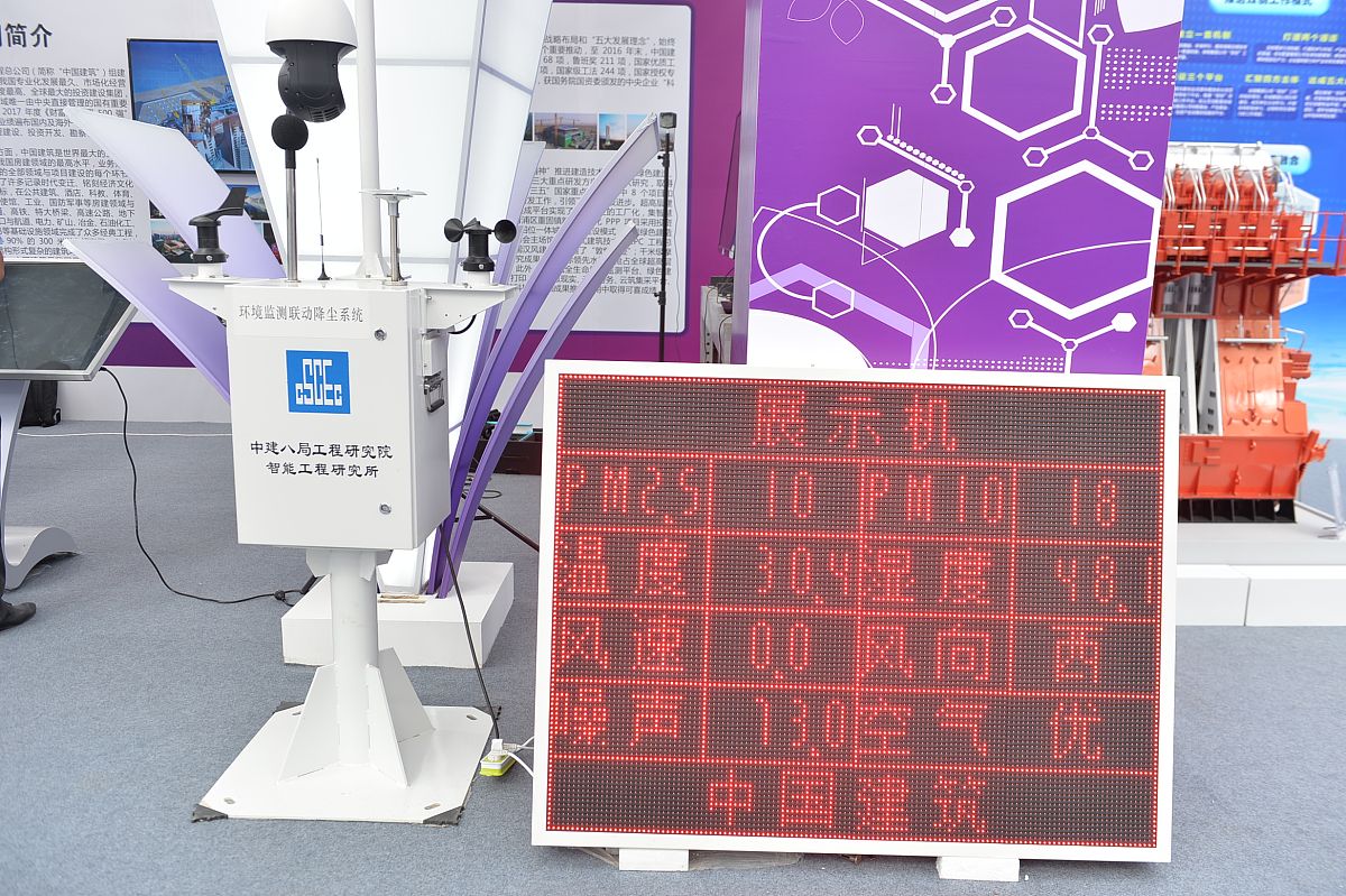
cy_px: 448
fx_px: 1159
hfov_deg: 60.3
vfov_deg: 42.3
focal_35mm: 31
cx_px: 673
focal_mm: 31
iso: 250
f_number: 4
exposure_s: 1/100
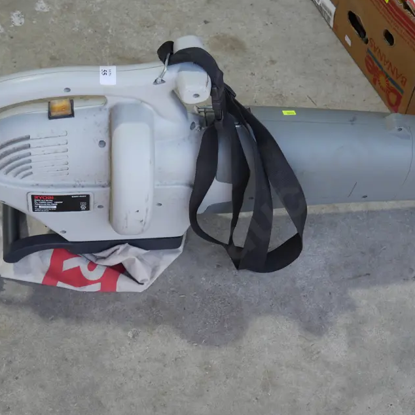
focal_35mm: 60
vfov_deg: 28.6
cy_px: 218
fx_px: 814
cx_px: 268
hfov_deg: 28.5
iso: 200
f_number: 4.6
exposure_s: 1/80
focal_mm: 21
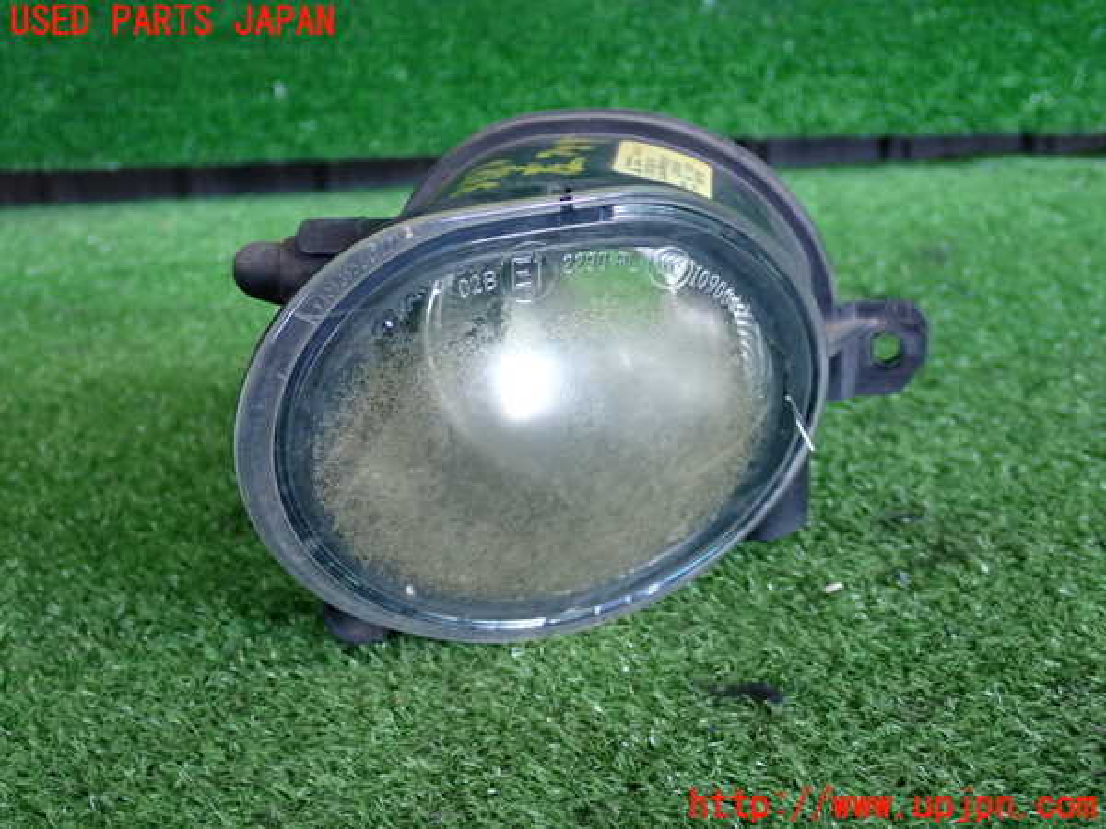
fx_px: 1502
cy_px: 414
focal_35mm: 47
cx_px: 553
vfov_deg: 30.9
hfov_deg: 40.4
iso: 400
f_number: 3.1
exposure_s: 1/50
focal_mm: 8.4
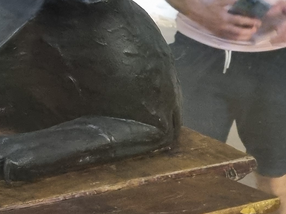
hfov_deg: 16.8
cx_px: -204
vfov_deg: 14.2
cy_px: -67
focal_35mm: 100
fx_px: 826
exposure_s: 1/50
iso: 640
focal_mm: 5.4
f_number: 1.8
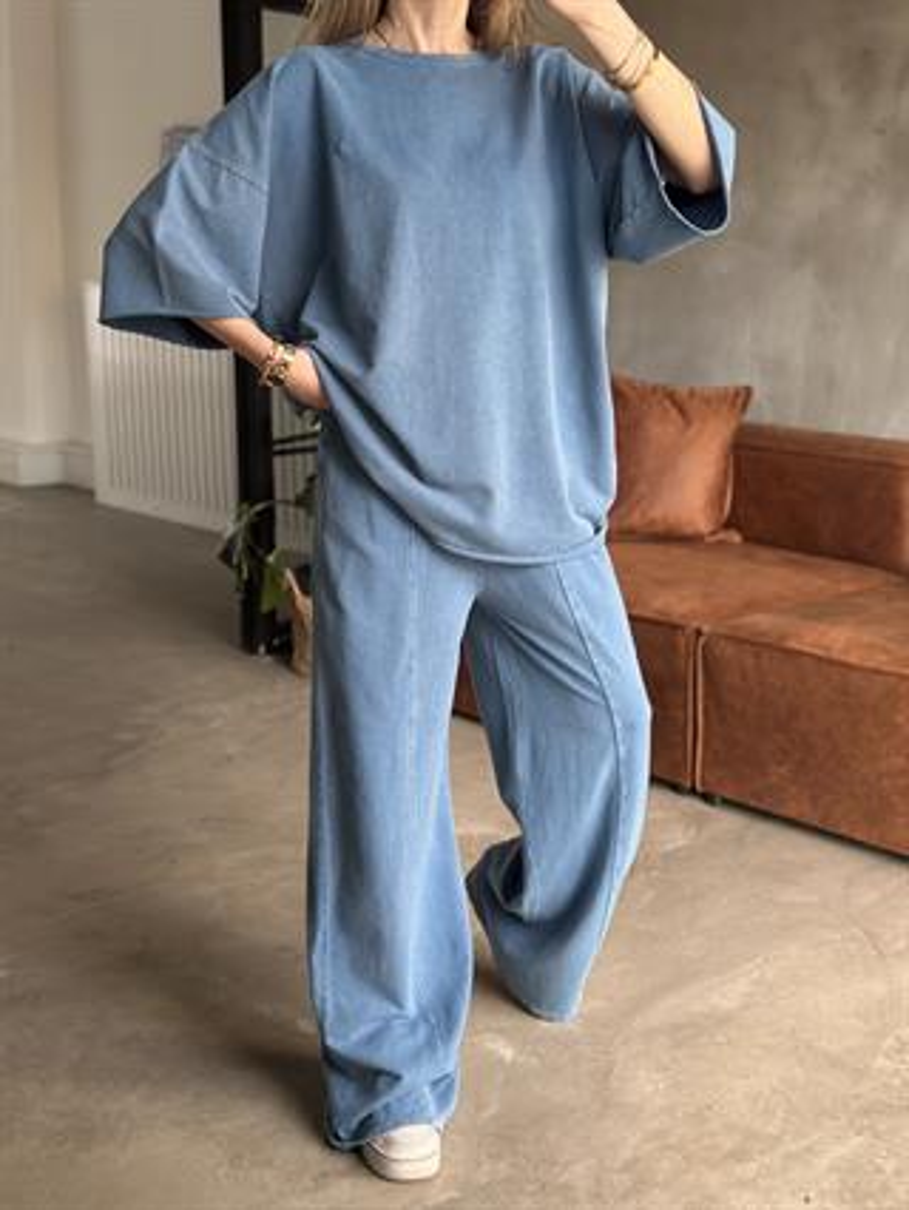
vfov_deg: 39.6
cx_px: 454
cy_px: 605
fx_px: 1679
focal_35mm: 48
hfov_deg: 30.3
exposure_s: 1/45
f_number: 1.78
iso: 400
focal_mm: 6.86
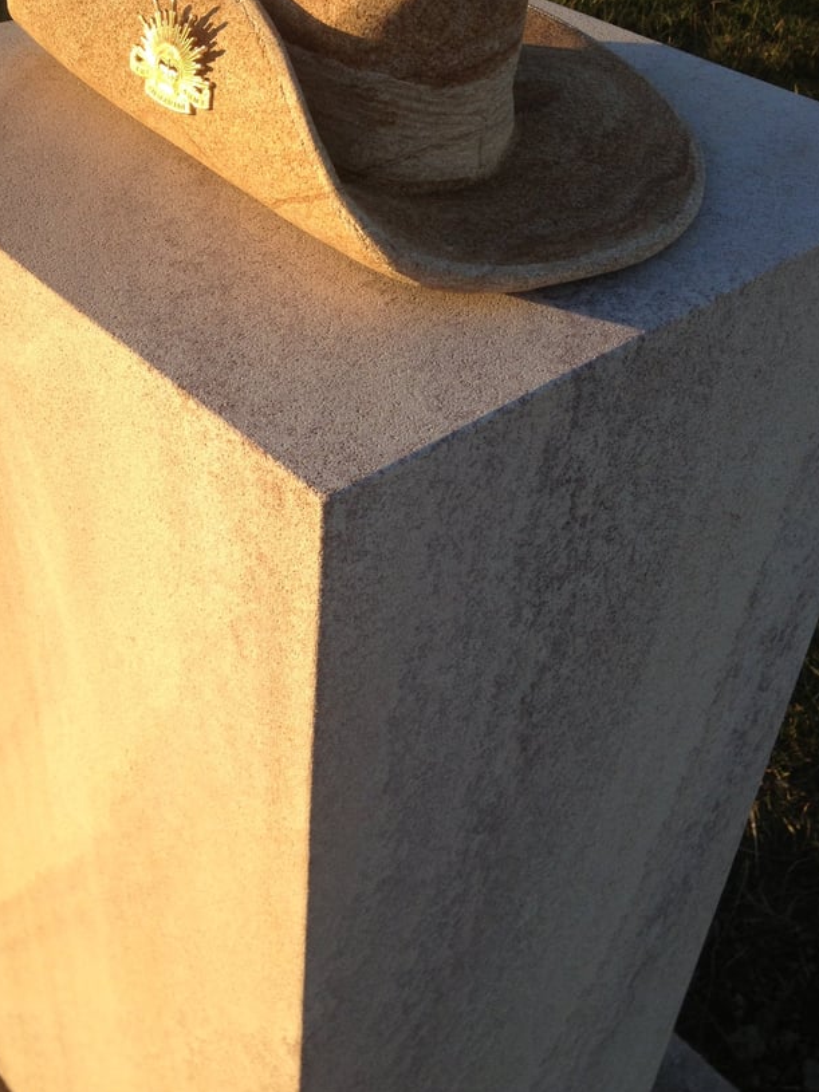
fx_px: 1388
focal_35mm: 44
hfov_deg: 32.8
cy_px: 422
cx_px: 335
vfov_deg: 42.7
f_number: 2.4
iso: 50
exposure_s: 1/657
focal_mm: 4.28
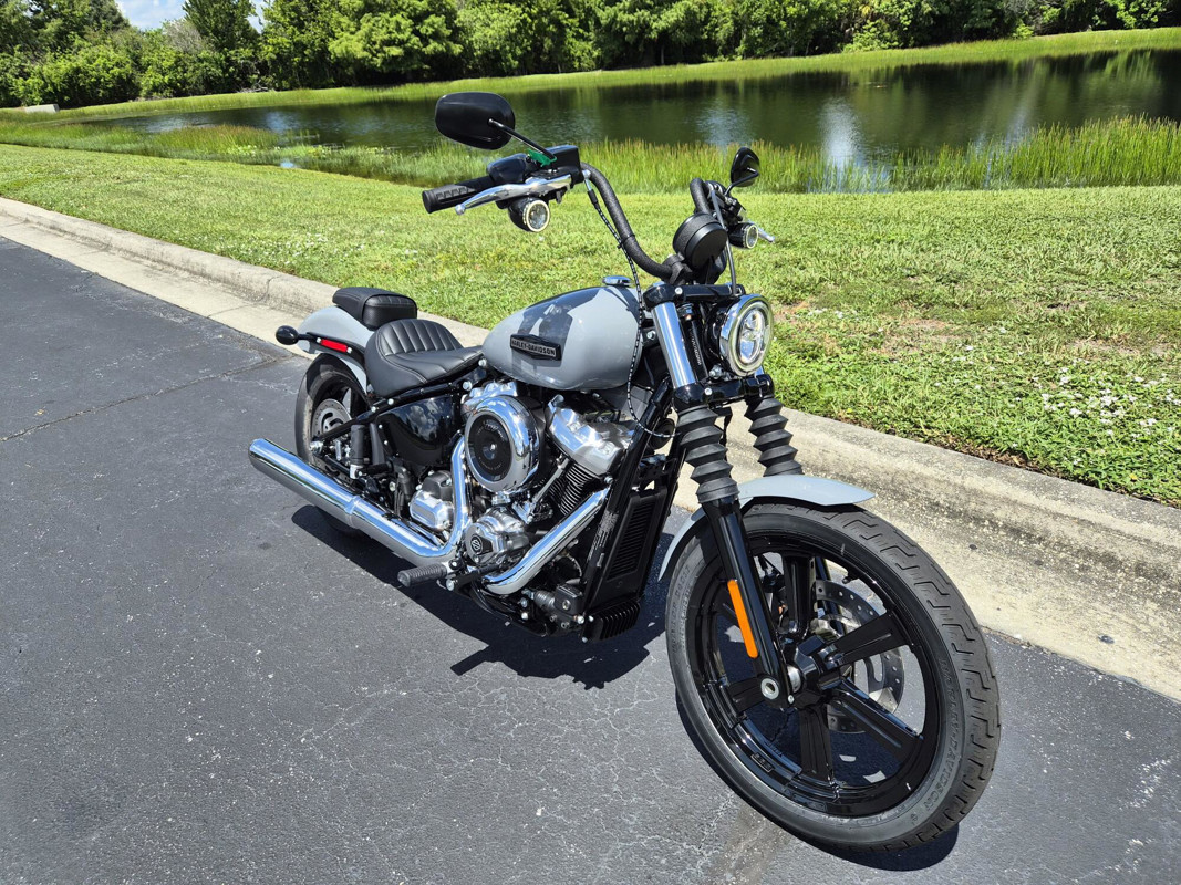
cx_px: 590
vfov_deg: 58.9
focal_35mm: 23
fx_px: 785
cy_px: 442
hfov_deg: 73.9
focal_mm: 5.4
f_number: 1.8
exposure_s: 1/3888
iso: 80
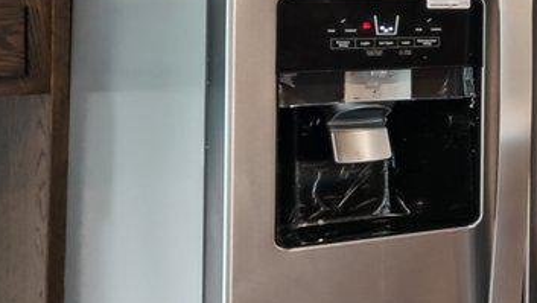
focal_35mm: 85
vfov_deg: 14.1
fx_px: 1211
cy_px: 18
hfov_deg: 14.5
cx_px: 1331
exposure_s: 1/1.67
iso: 400
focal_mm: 14
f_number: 8
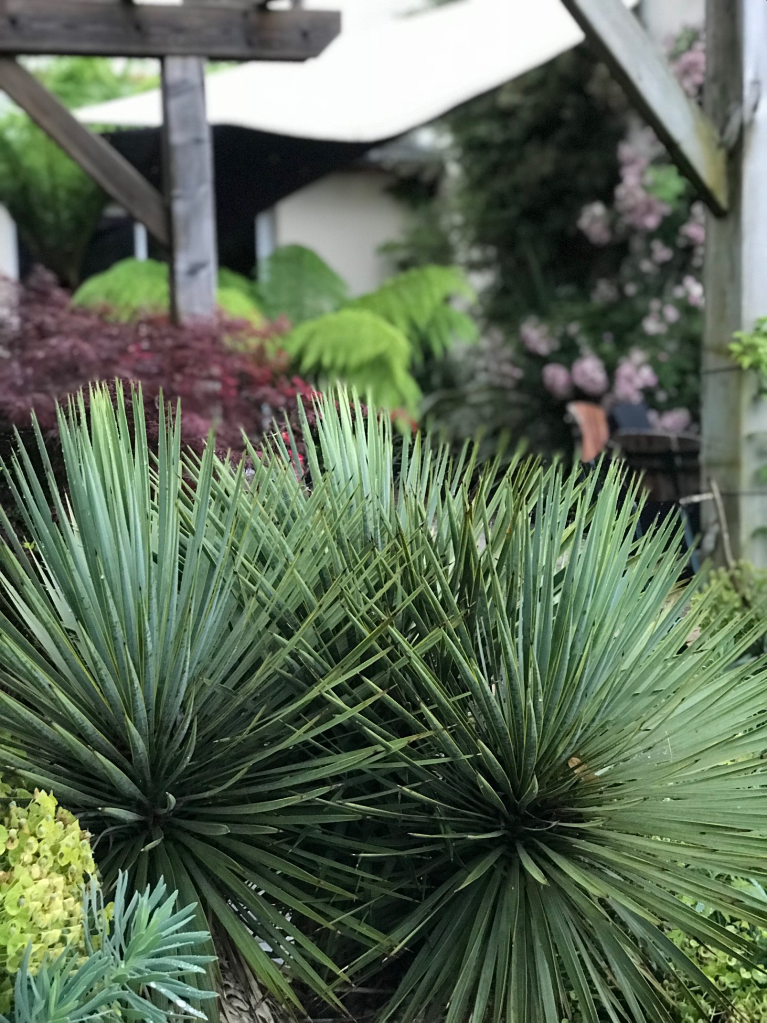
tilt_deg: -7.3
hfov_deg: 25.7
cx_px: 384
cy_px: 512
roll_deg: +0.5
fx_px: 1684
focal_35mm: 57
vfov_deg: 33.8
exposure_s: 1/50
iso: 400
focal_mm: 6.6
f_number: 2.8
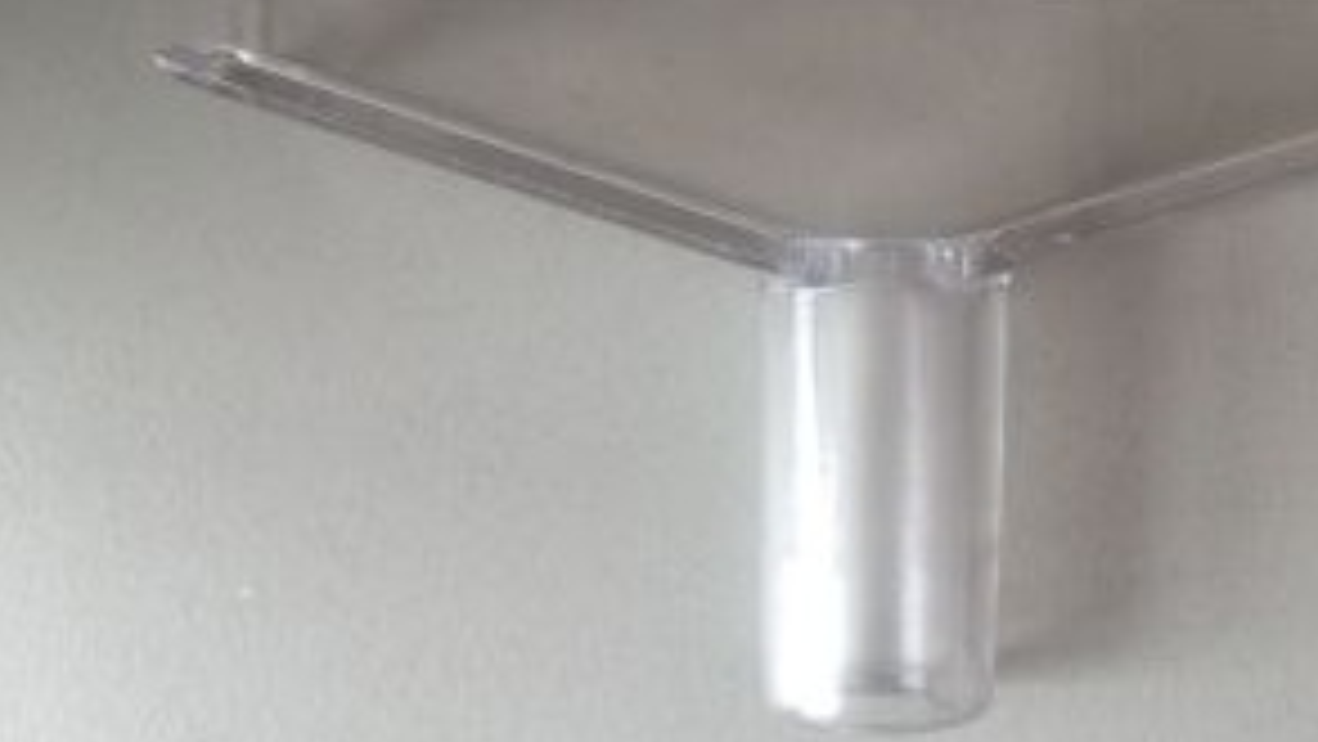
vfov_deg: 23.1
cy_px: 310
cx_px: 891
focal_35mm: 52
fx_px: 1818
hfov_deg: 39.3
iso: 64
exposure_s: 1/60
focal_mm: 4.28
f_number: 2.4
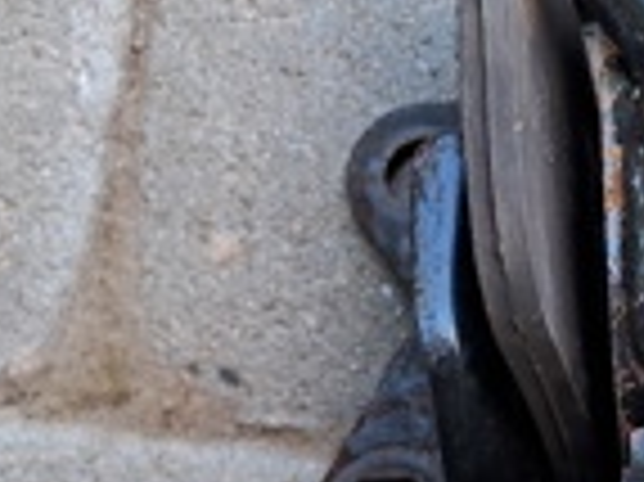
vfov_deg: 12.7
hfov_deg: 16.4
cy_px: 345
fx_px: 2156
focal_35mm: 116
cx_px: 721
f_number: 1.8
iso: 32
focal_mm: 3.98
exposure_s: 1/40
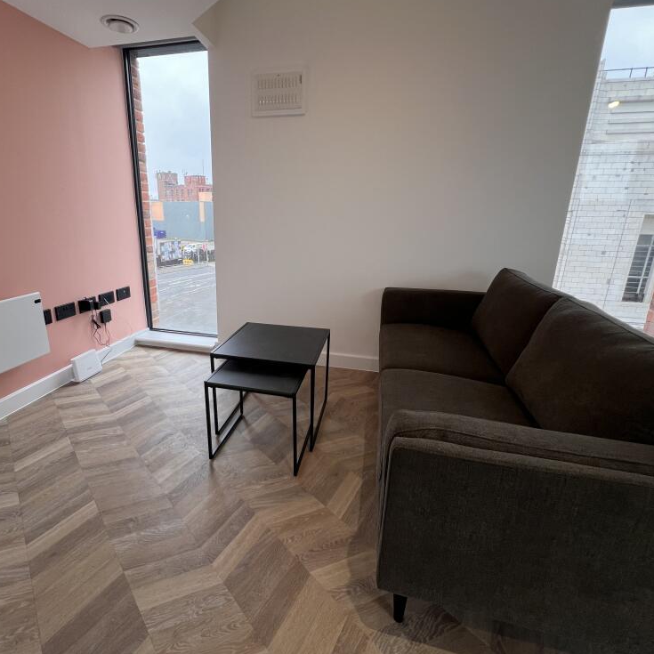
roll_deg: -0.5
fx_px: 342
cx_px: 287
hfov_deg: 87.0
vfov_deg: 87.4
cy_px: 316
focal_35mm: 16
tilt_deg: -16.3
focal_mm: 1.57
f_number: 1.8
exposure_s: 1/100
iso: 64
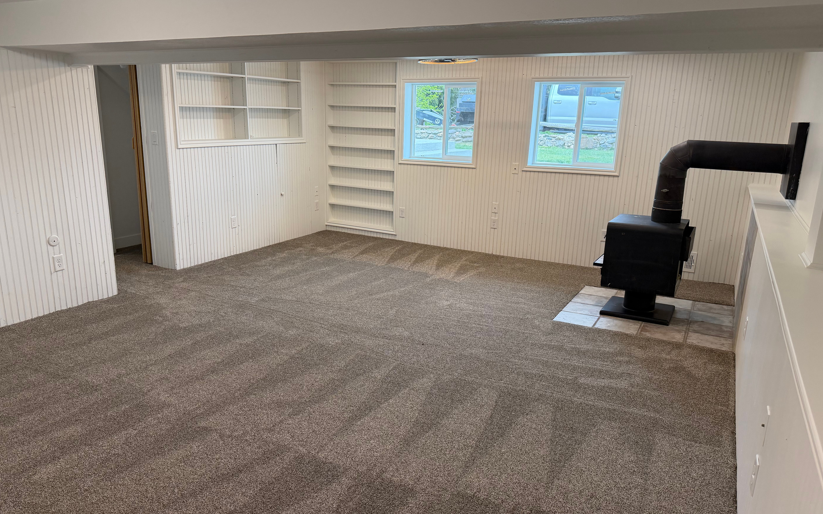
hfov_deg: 70.4
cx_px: 405
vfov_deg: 47.6
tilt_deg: -13.5
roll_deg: -2.5
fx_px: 583
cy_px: 270
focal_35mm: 26
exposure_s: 1/142
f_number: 1.78
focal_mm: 6.76
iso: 200
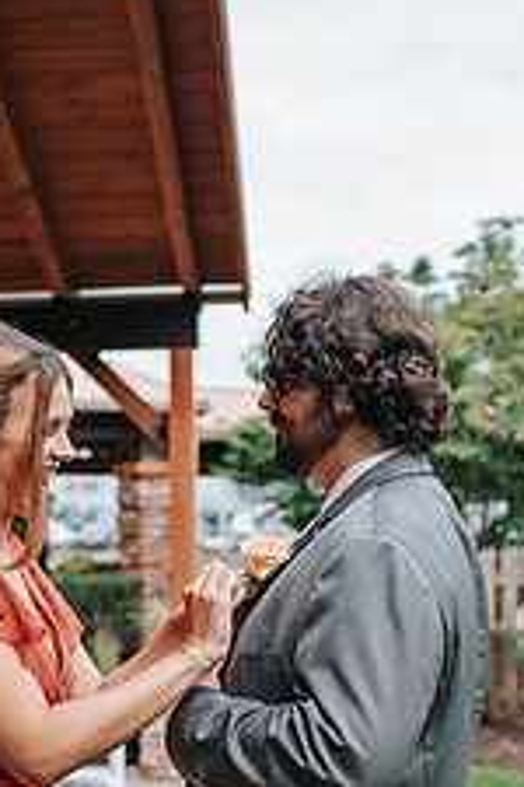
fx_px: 1528
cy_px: 633
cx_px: 175
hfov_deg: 19.4
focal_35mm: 70
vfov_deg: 28.2
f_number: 2.8
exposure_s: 1/640
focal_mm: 35
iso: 110
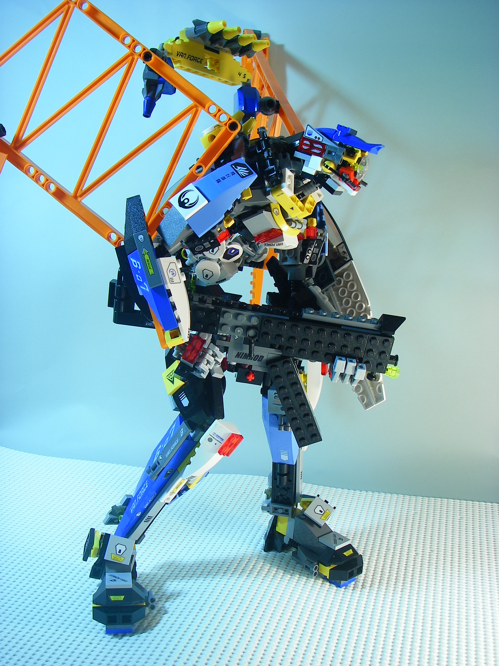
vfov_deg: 49.0
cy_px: 333
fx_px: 730
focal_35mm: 38
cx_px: 250
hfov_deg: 37.7
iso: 64
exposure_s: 1/13
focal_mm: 6.3
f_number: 3.3
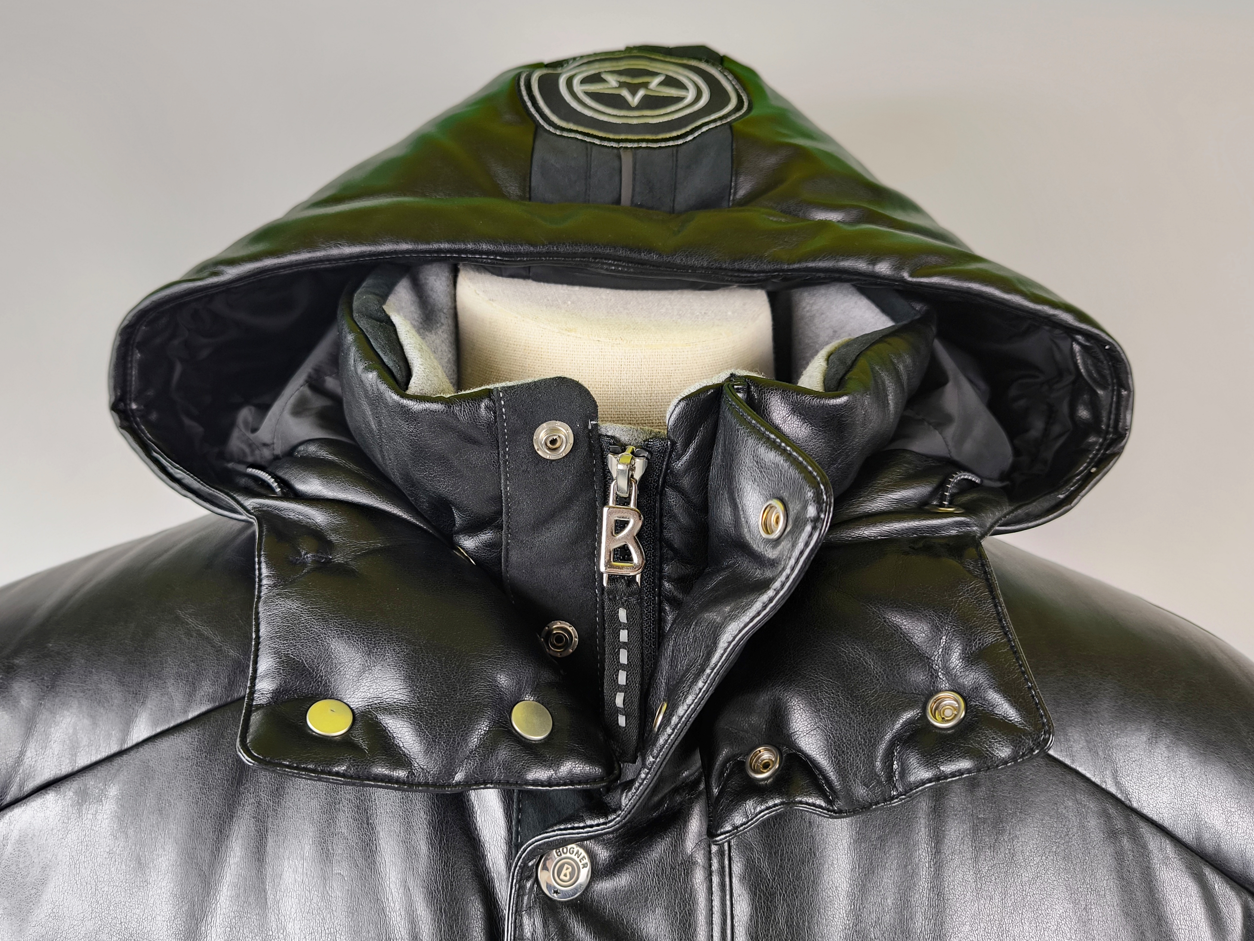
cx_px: 627
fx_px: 869
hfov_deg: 71.6
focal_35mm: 24
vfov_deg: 56.8
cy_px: 470
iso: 160
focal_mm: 6.92
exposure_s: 1/100
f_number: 1.9
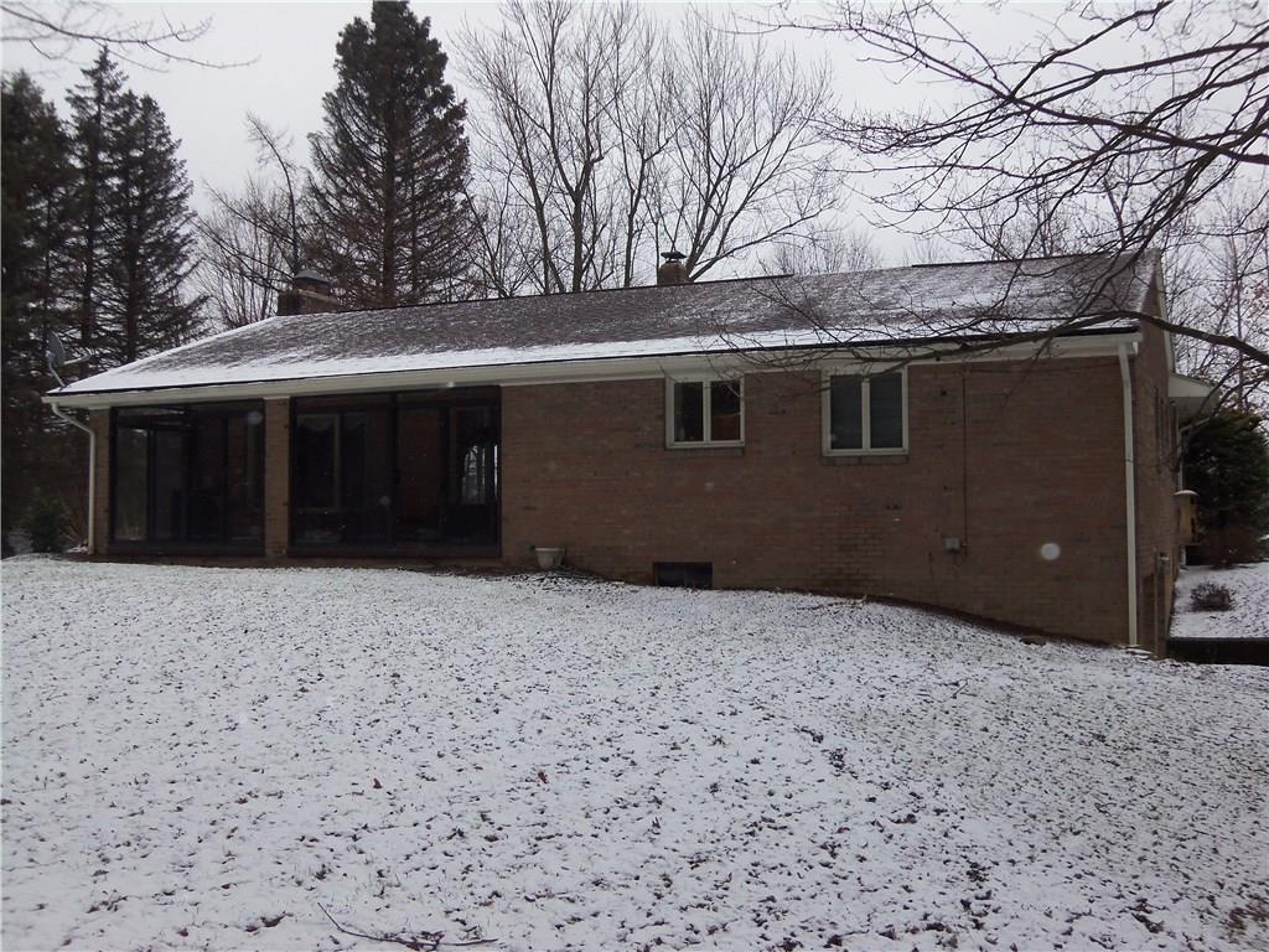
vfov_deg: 37.7
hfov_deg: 49.0
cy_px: 476
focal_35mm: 38
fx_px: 1393
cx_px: 634
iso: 64
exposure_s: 1/200
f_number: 4.3
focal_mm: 6.8
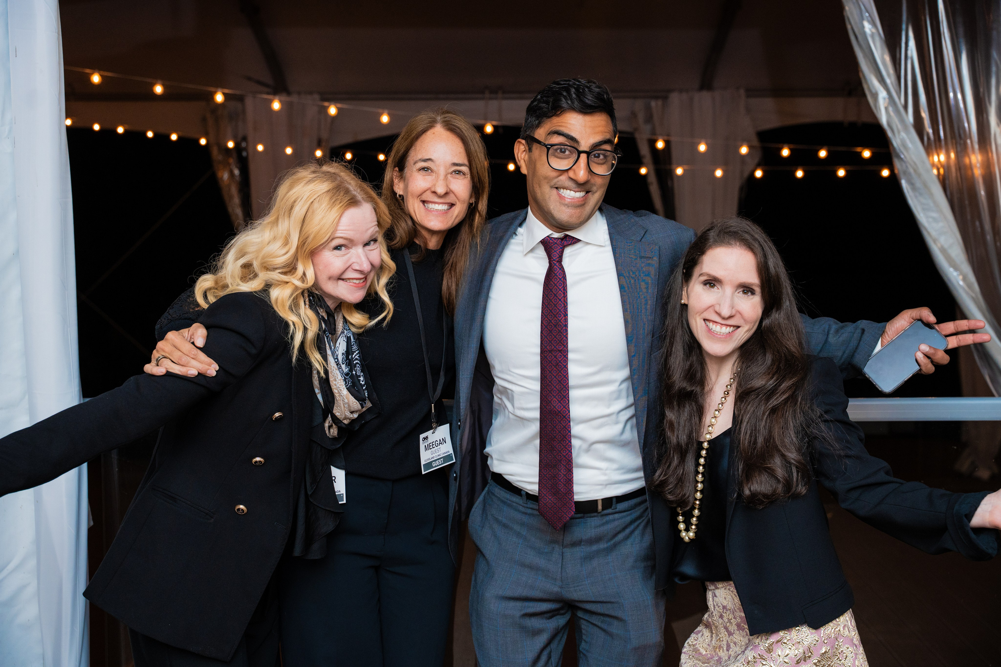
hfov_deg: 45.6
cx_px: 500
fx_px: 1190
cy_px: 334
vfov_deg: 31.3
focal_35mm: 43
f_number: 4
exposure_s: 1/200
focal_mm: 42.8
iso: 1600
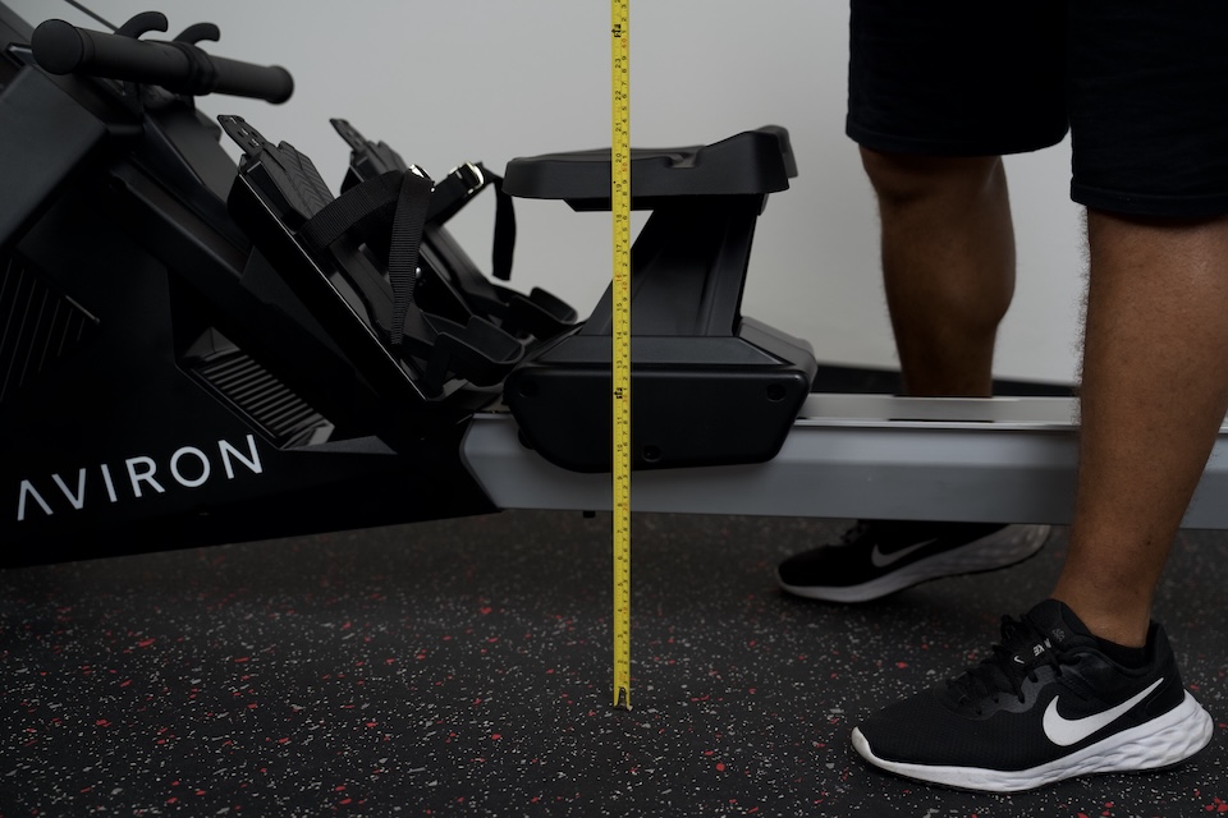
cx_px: 614
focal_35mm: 43
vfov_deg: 31.2
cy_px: 409
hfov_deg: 45.4
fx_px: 1467
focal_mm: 43
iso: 800
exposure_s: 1/320
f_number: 2.8
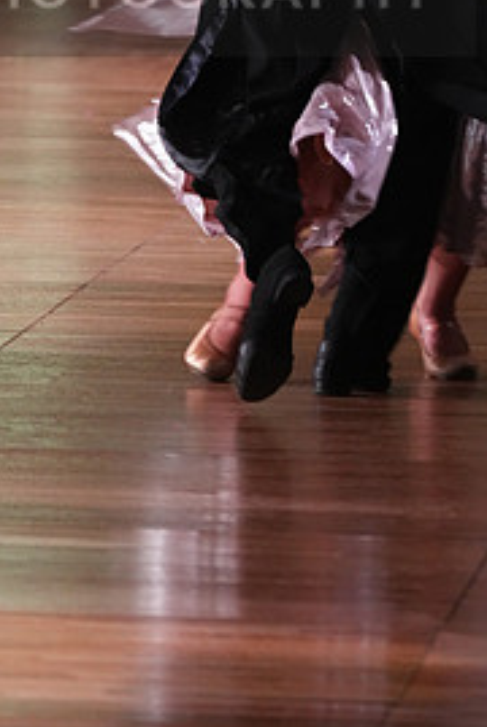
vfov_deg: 4.8
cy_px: -32
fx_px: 8723
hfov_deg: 3.2
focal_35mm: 431
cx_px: 104
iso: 4000
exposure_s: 1/200
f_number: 5
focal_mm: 200
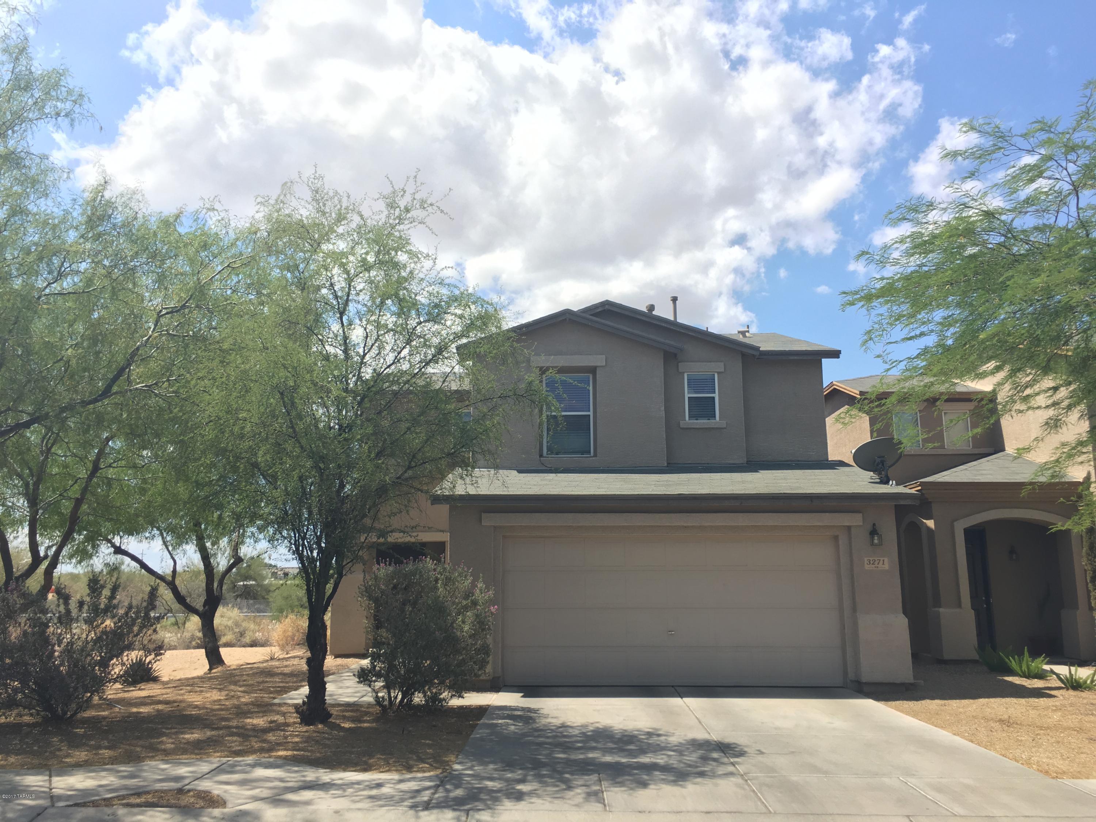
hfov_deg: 61.7
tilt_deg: +12.5
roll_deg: +0.3
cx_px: 548
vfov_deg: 48.2
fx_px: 918
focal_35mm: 29
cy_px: 411
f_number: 2.2
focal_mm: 4.15
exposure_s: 1/699
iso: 25
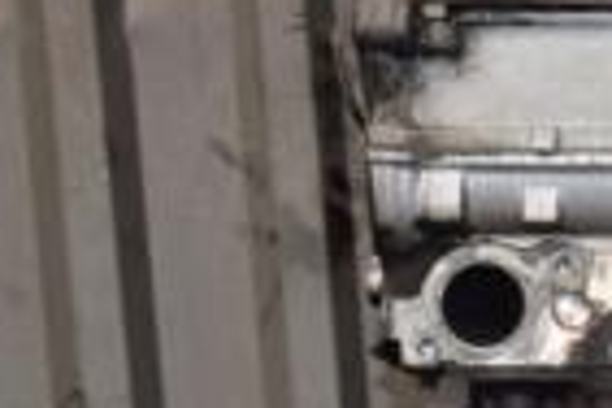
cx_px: 890
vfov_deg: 9.5
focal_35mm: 140
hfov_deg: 13.8
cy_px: 603
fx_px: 2380
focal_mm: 22
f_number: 5
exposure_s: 1/60
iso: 800
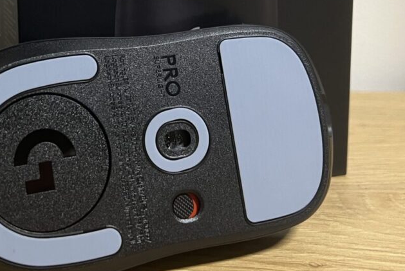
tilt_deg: -9.4
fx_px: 743
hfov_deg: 30.2
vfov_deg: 20.0
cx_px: 121
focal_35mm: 66
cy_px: 1
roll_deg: +0.7
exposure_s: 1/81
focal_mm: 5.7
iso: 125
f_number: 1.5
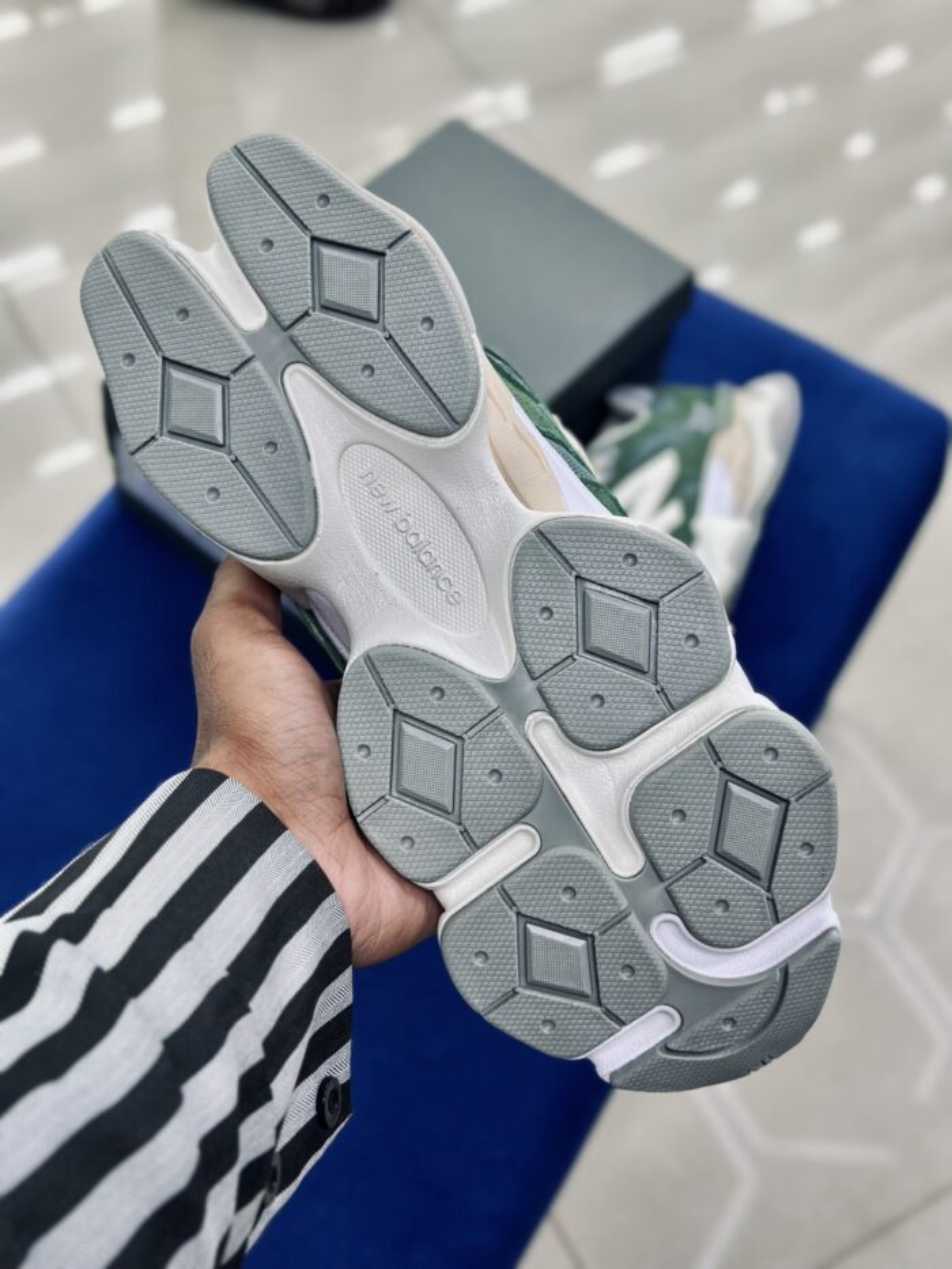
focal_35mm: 48
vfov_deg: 39.7
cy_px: 634
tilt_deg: -56.2
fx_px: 1760
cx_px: 476
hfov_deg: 30.3
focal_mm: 6.86
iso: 80
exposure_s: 1/100
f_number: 1.78
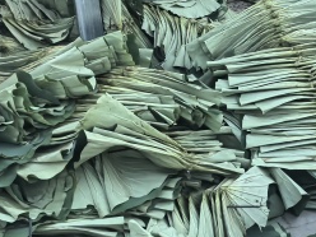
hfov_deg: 20.6
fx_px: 794
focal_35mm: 87
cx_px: 410
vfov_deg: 16.8
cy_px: 31
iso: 250
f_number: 2
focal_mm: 5.75
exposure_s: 1/120
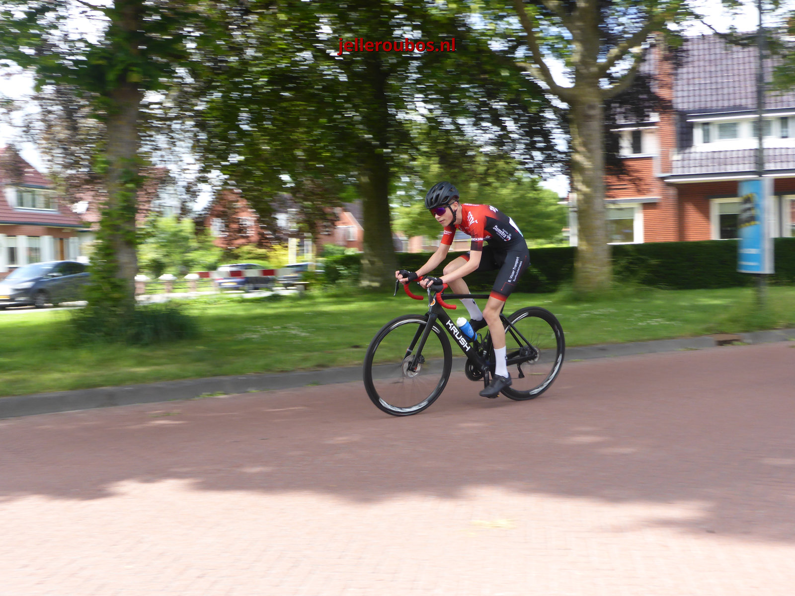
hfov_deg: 46.8
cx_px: 398
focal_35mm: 40
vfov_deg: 36.0
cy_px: 298
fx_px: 919
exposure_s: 1/160
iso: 100
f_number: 3.9
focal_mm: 6.9
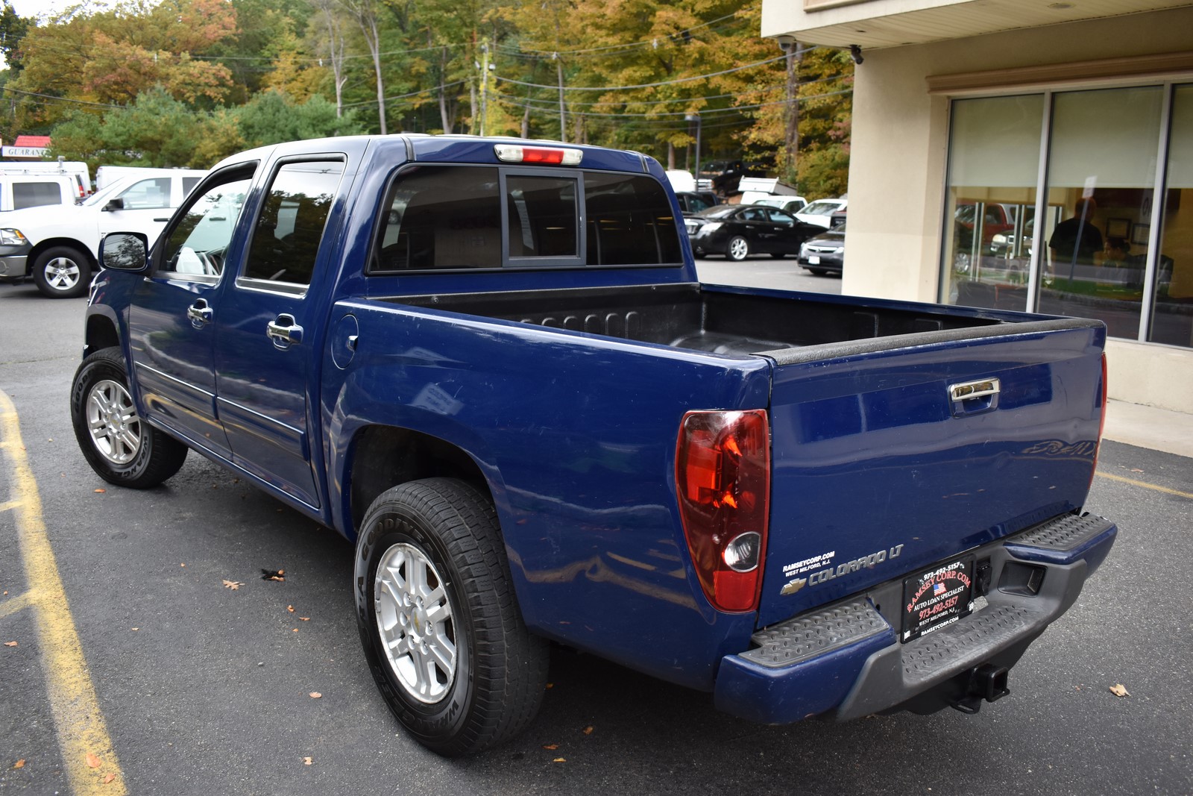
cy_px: 398
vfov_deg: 43.6
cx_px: 596
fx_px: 994
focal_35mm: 30
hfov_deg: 61.9
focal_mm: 20
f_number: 3.8
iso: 450
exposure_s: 1/250
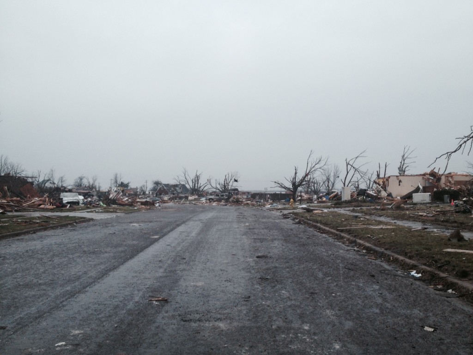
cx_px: 236
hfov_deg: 52.6
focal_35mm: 35
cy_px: 178
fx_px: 478
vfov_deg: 40.7
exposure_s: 1/506
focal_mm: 4.28
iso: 50
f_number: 2.4
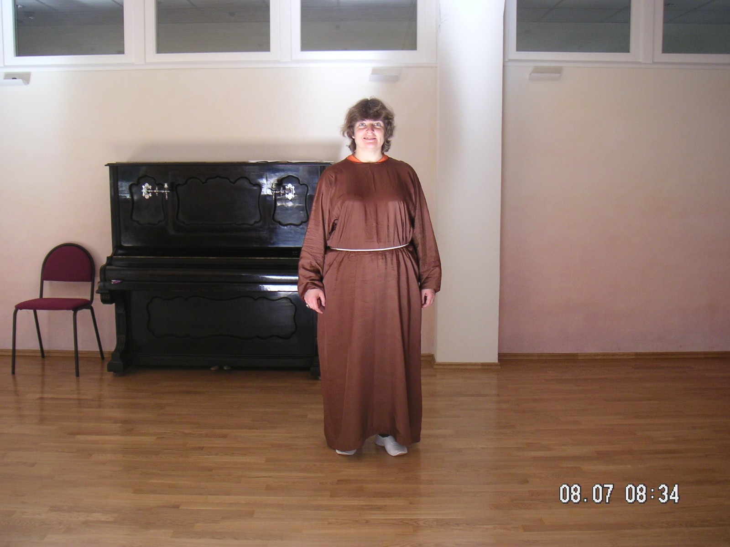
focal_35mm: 38
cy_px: 274
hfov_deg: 49.0
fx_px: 801
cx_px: 365
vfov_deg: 37.7
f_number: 2.8
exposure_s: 1/45
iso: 80
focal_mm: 6
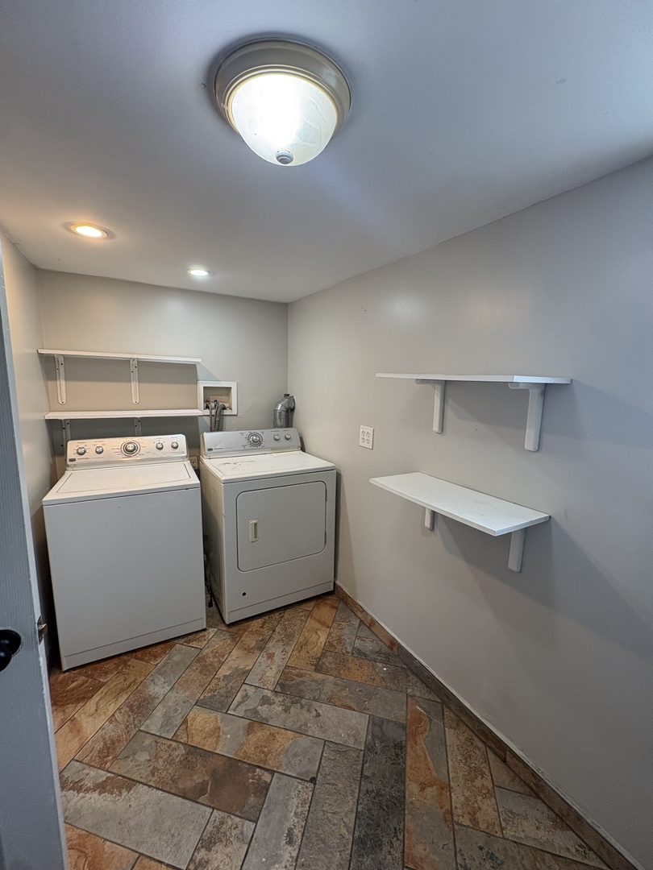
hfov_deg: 85.7
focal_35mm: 14
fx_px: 352
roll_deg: -1.8
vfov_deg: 102.1
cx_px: 326
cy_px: 435
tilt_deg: -7.9
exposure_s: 1/60
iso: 160
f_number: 2.2
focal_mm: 2.22
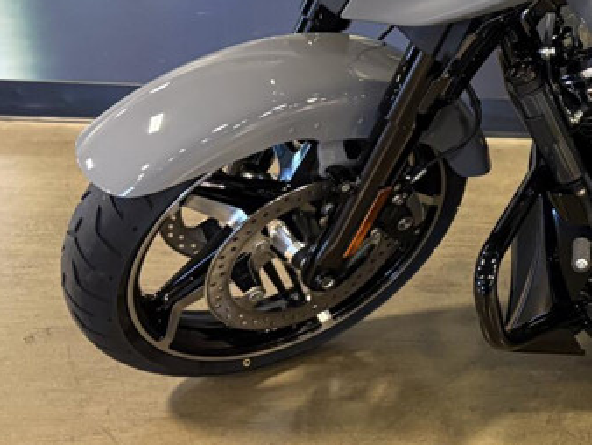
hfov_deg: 20.6
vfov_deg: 18.0
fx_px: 1403
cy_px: 149
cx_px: 873
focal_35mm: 82
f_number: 1.6
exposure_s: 1/60
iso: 320
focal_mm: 5.96
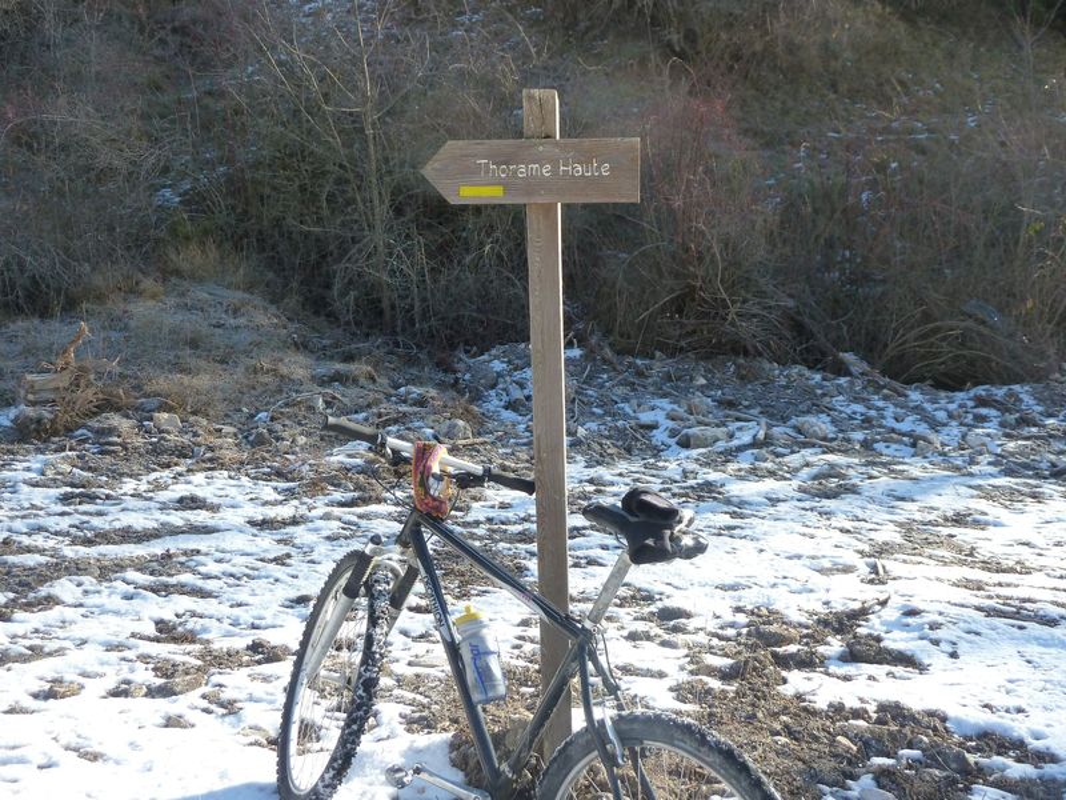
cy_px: 400
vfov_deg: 40.7
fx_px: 1078
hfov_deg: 52.6
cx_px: 533
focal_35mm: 35
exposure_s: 1/250
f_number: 4
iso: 125
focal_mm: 5.7
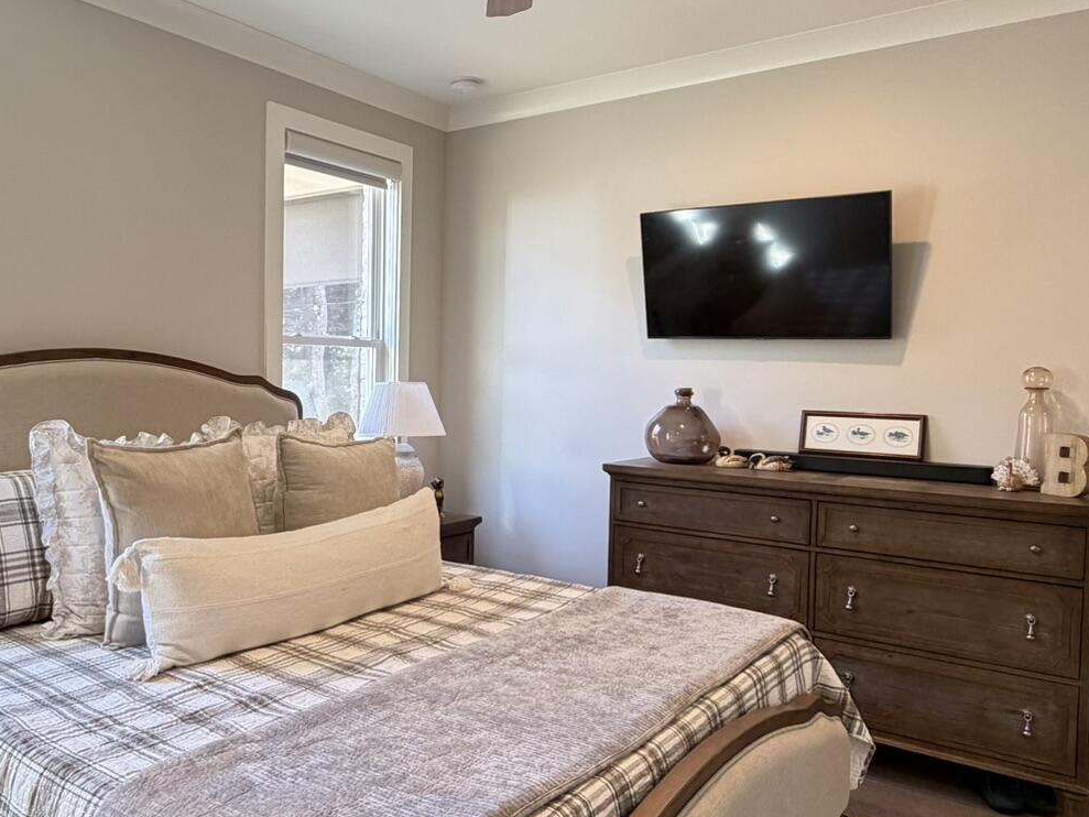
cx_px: 383
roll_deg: -0.8
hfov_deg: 60.5
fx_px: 912
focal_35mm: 29
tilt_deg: -2.1
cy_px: 403
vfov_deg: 48.2
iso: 250
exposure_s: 1/60
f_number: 2.2
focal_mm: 2.22
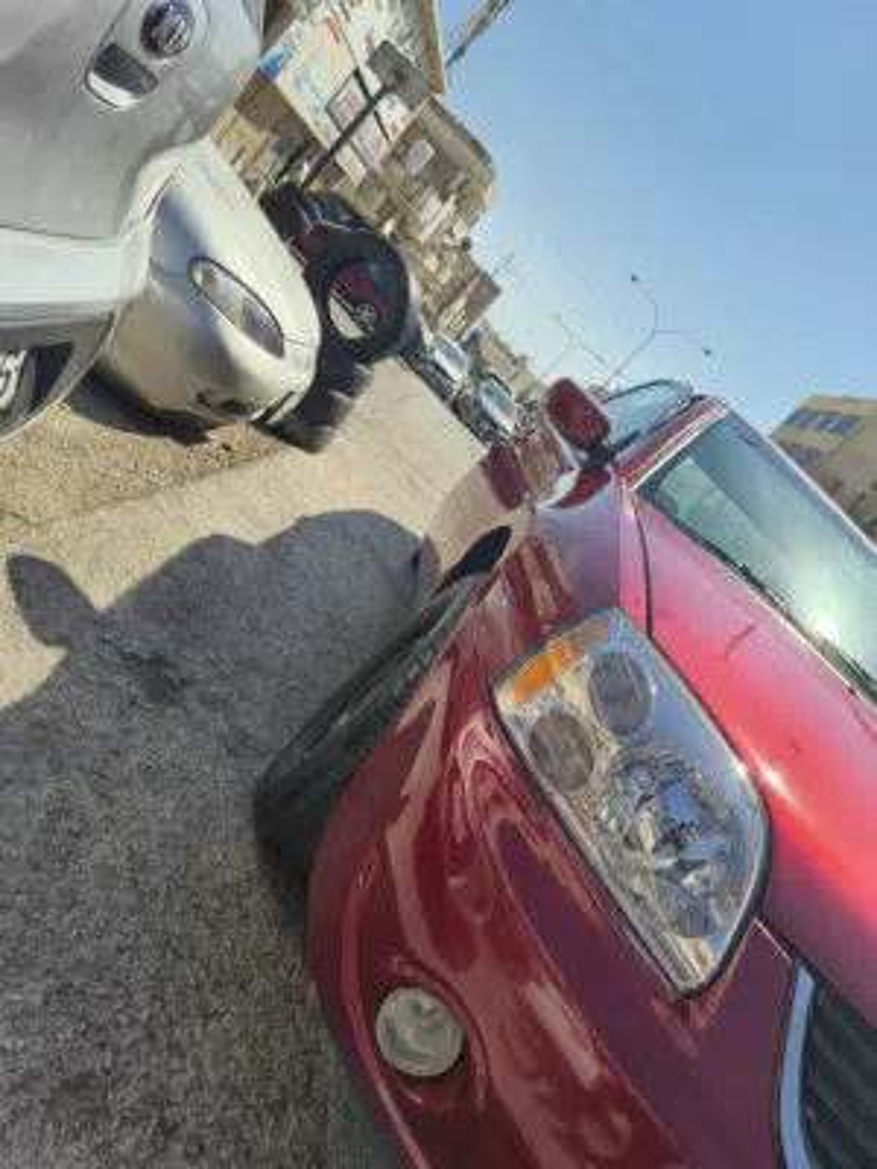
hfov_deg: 58.9
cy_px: 584
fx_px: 777
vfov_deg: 73.9
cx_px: 438
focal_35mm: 23
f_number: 1.8
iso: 25
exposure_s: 1/2165
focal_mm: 5.4
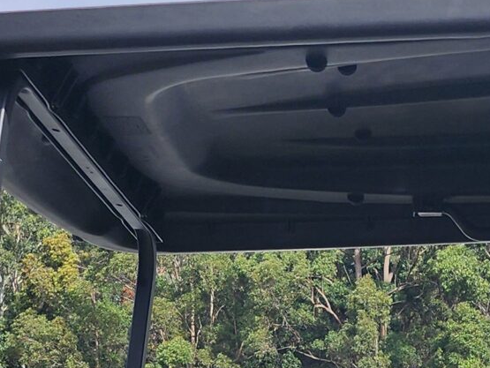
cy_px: 617
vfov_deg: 12.9
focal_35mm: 106
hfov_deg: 18.2
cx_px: 438
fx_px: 1501
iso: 12
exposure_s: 1/939
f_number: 1.8
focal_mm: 6.4
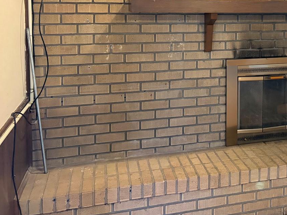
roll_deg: +0.0
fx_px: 406
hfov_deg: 37.0
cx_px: 246
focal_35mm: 49
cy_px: 24
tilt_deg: -3.7
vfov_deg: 28.6
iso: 500
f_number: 1.6
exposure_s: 1/30
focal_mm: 5.96
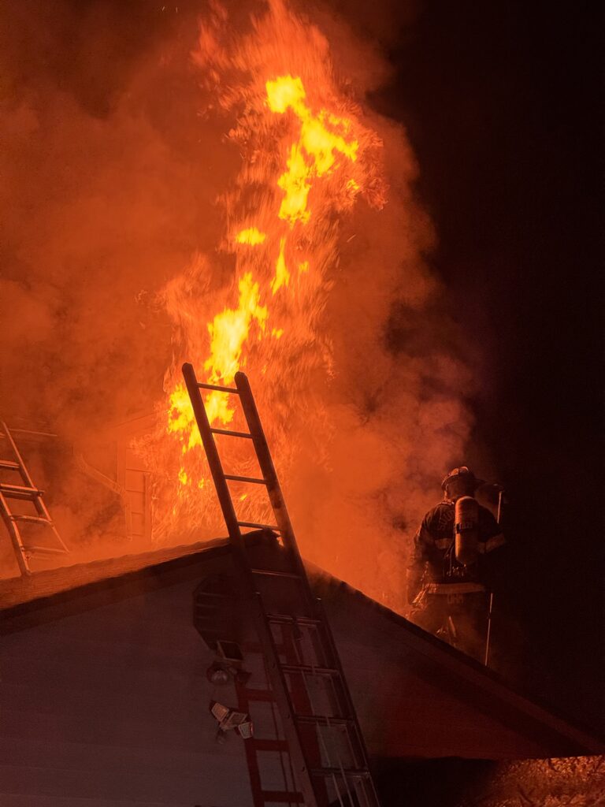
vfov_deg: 16.4
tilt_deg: +12.6
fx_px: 2796
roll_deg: +0.4
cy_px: 404
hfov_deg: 12.3
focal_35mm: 120
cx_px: 302
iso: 160
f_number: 2.8
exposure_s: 1/60
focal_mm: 15.66
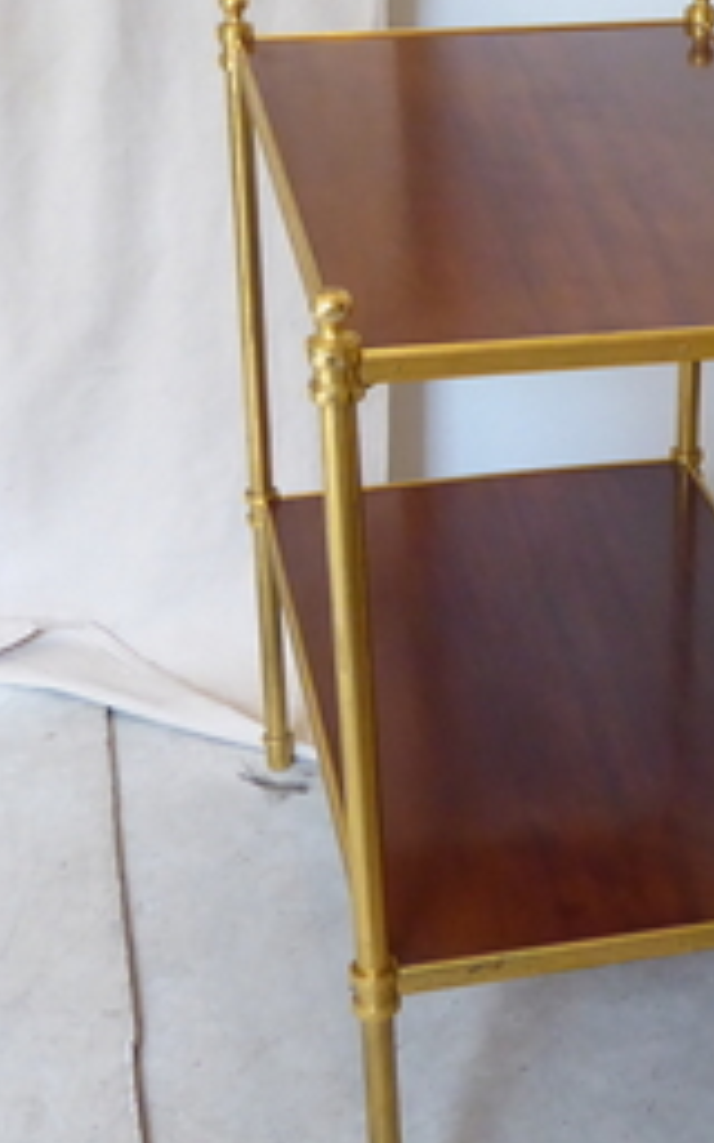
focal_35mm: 72
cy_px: 563
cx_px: 723
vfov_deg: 28.6
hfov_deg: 17.6
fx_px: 2242
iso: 400
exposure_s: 1/40
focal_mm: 5
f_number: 3.5
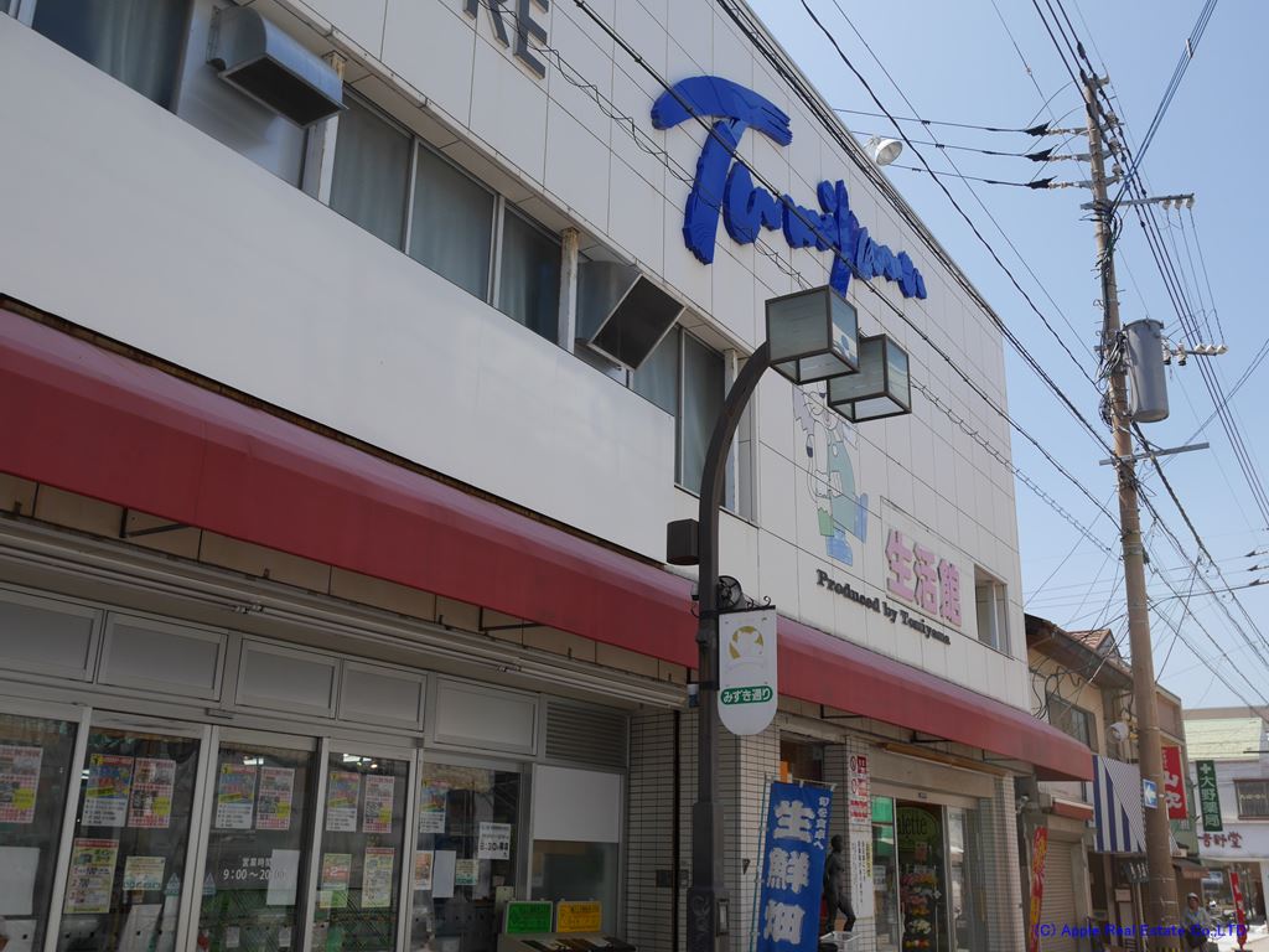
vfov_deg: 44.2
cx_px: 634
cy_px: 476
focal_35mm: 32
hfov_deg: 56.8
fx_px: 1173
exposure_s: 1/400
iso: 200
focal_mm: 16
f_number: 7.1
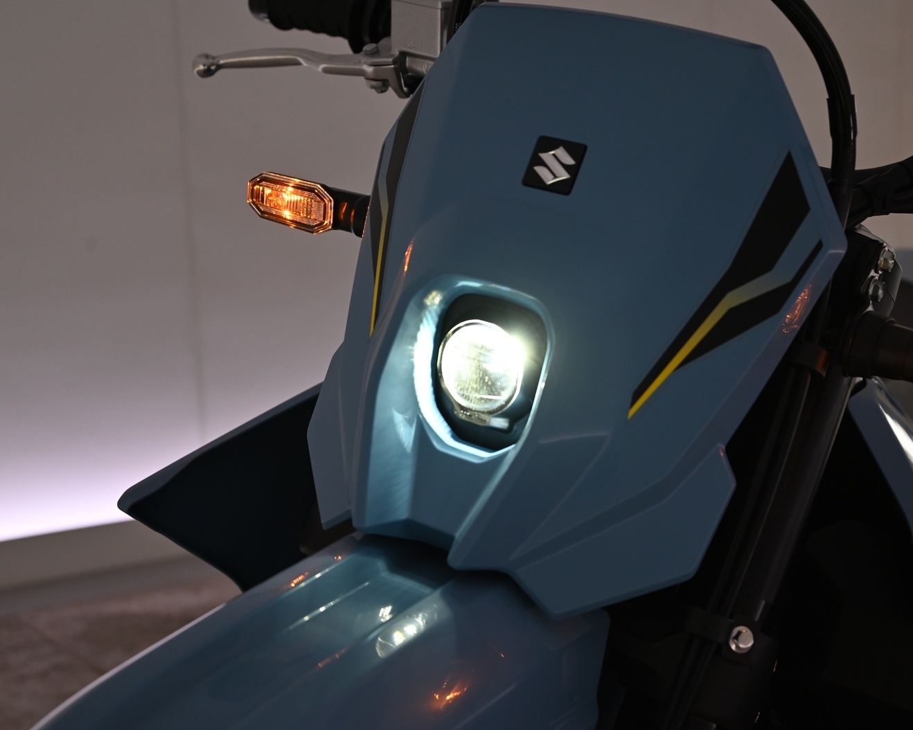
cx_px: 511
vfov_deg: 33.4
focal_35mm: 45
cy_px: 363
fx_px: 1216
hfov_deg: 41.1
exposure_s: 1/125
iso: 400
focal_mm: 39
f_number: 5.3
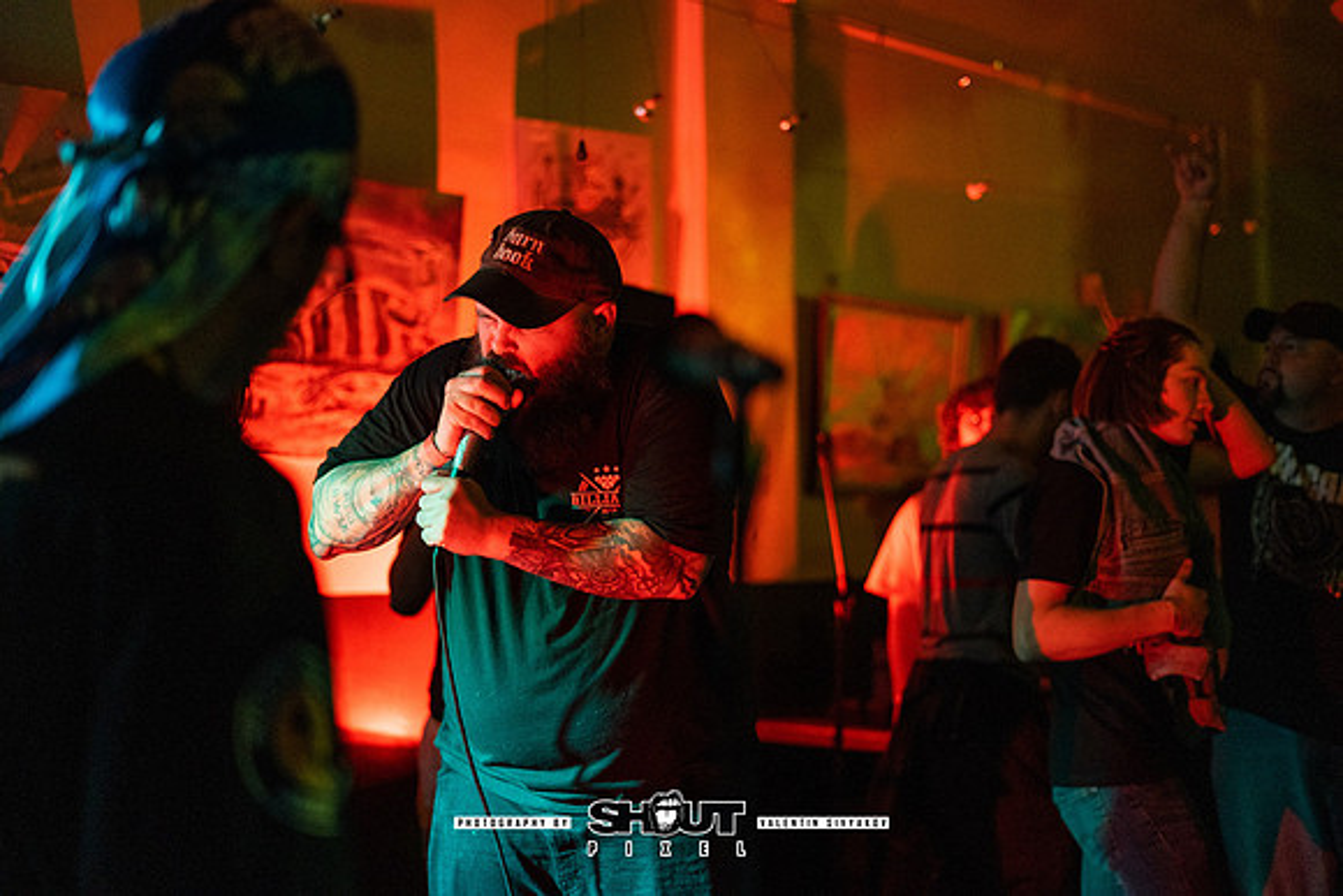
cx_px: 672
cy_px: 448
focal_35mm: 50
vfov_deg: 27.0
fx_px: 1866
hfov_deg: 39.6
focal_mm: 50
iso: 4000
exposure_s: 1/200
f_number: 1.8
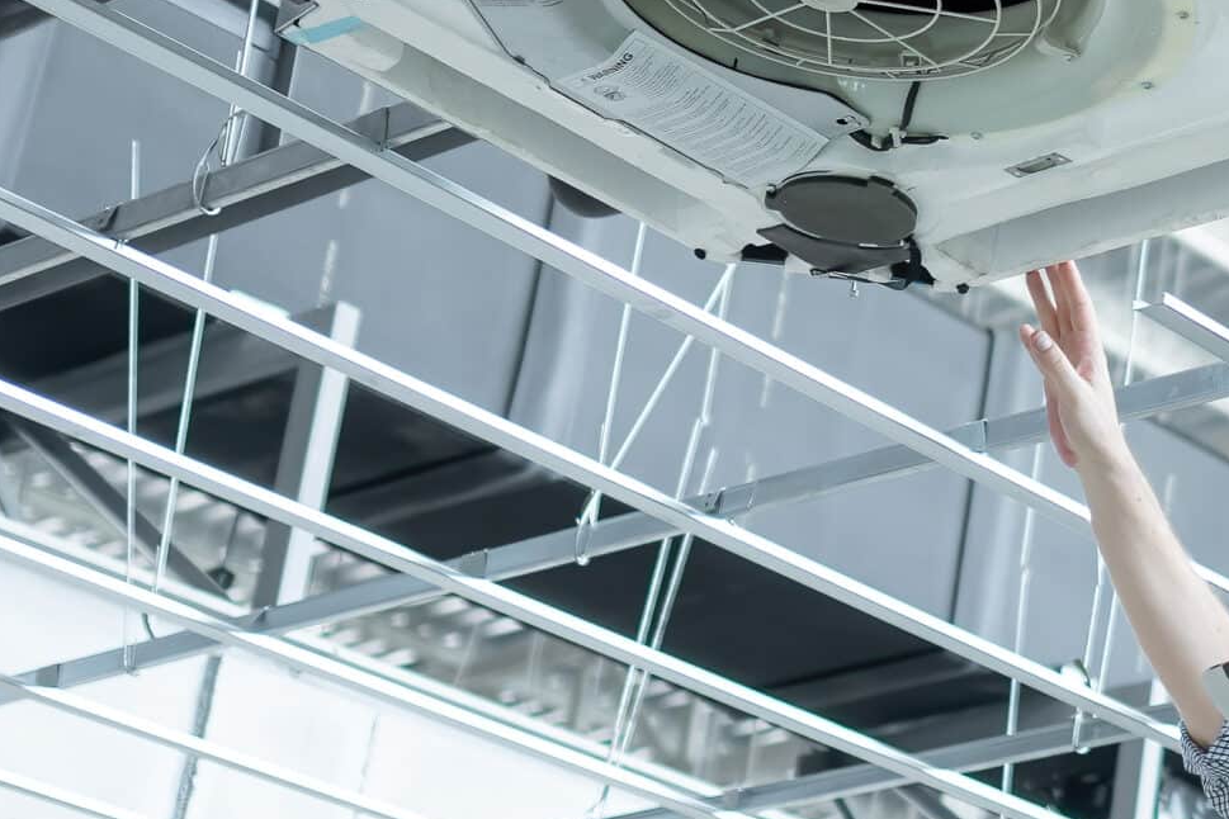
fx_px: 3653
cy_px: 524
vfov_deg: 12.8
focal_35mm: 107
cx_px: 1639
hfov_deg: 17.8
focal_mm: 24
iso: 500
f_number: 1.6
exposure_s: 1/200
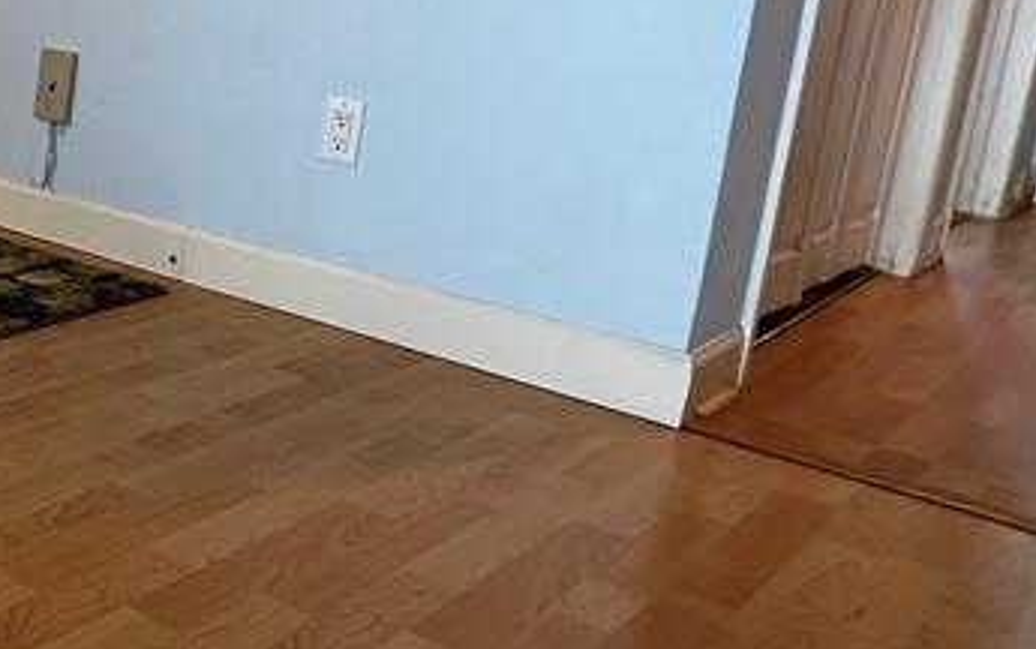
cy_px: 177
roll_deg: -3.4
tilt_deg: -11.6
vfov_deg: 28.9
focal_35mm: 44
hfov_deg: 37.6
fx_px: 1243
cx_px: -111
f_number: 2.2
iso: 200
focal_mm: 2.22
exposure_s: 1/60
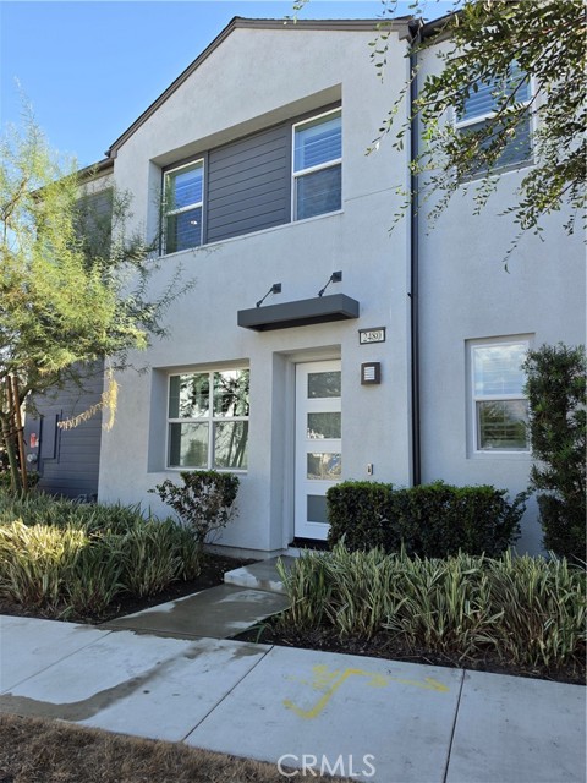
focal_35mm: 23
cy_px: 392
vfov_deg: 73.9
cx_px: 294
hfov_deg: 58.9
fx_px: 520
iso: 64
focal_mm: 6.5
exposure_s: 1/1677
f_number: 1.4
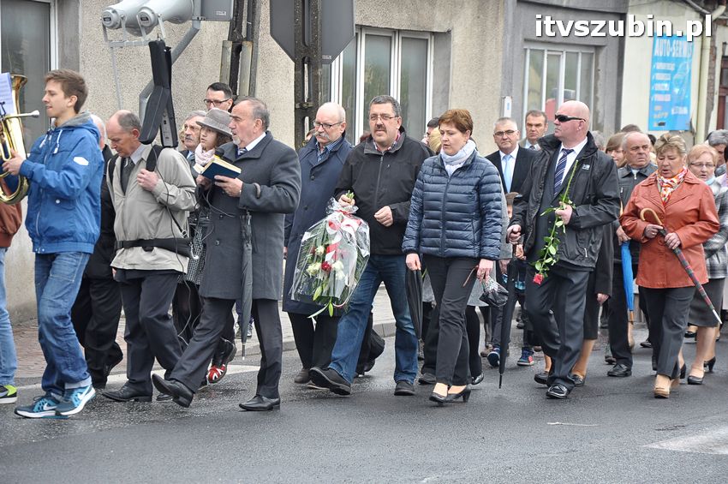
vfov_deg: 8.7
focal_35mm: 158
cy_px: 242
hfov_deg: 13.1
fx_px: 3182
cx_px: 364
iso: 320
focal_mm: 105
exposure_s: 1/320
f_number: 5.6
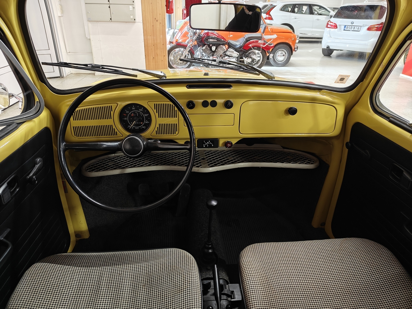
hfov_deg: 71.6
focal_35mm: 24
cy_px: 154
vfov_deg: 56.8
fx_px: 286
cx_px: 206
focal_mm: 5.59
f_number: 1.8
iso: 125
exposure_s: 1/50
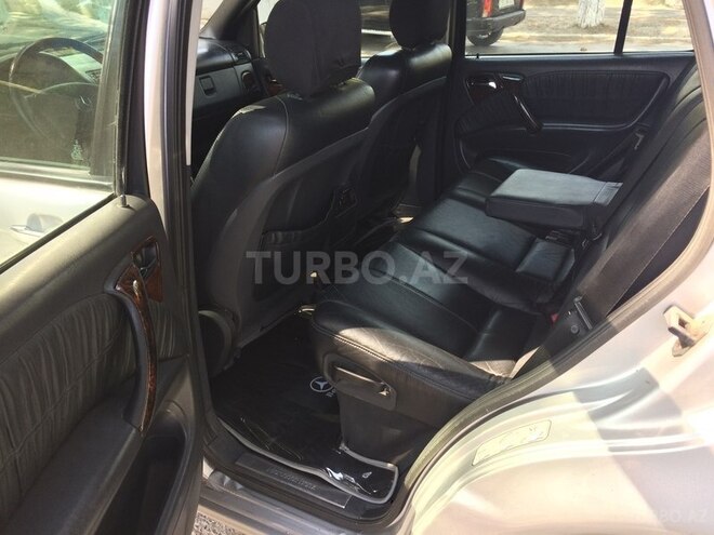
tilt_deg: -29.1
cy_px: 268
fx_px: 598
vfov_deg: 48.2
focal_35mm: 29
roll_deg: +1.9
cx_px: 357
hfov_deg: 61.7
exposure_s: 1/100
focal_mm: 4.15
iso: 64
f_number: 2.2
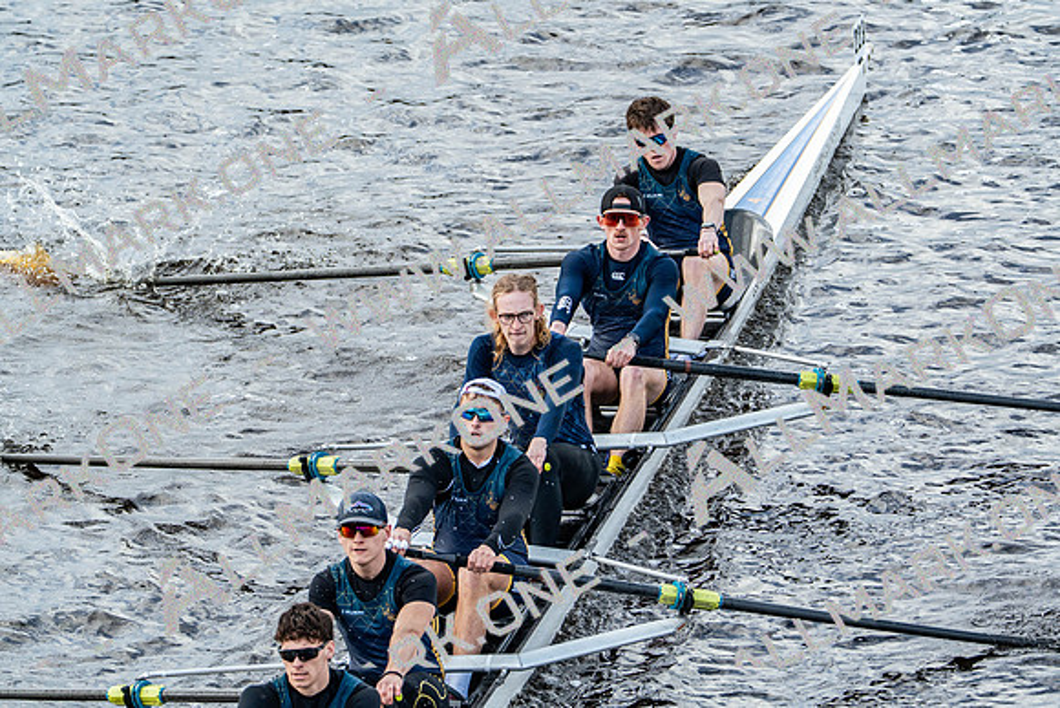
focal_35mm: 365
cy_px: 354
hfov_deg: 5.6
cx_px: 530
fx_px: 10749
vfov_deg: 3.8
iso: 1000
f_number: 6.3
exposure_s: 1/1250
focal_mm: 365
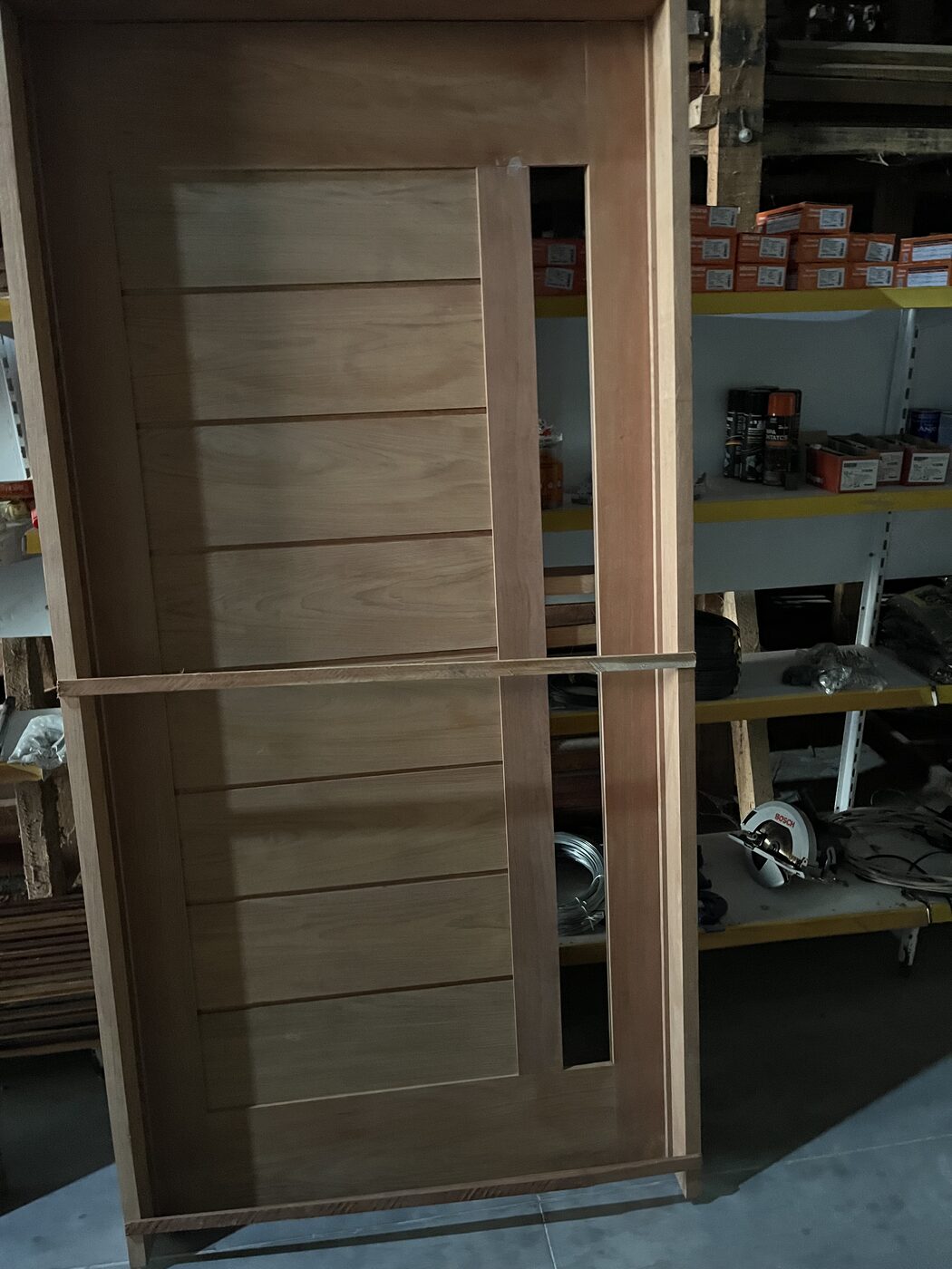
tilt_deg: -19.6
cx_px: 476
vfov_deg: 67.3
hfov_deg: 53.1
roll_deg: +0.1
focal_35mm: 26
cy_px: 634
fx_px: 953
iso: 1000
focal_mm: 5.1
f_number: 1.6
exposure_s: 1/30
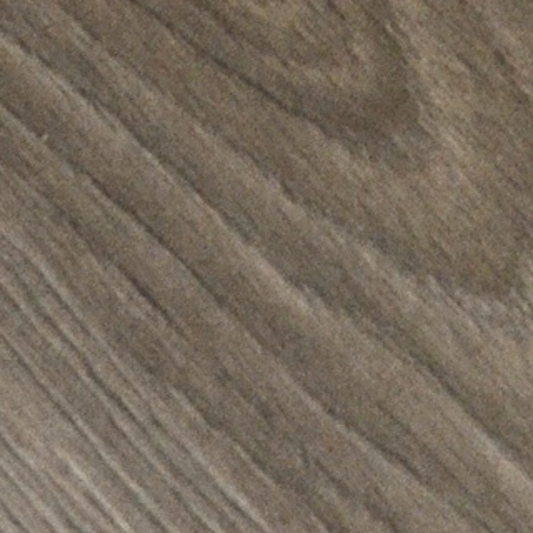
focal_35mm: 600
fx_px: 10452
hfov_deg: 2.9
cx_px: 163
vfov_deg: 2.8
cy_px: -1960
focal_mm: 50
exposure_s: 1/100
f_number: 2.8
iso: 800
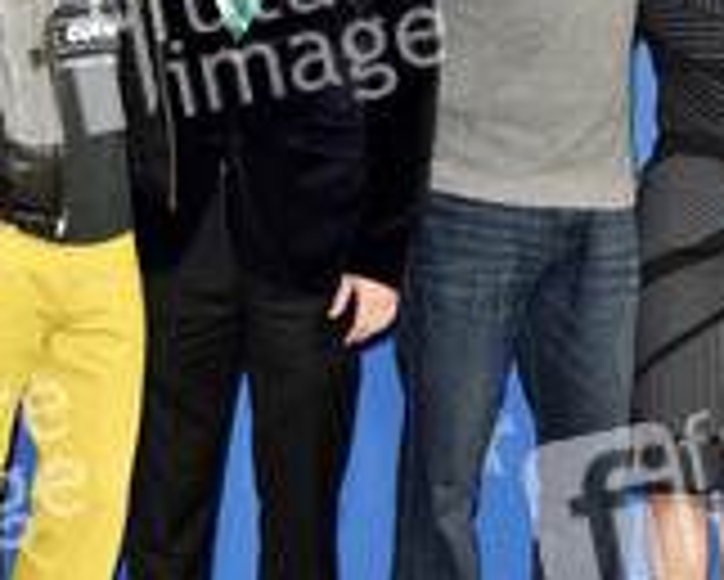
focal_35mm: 128
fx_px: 2744
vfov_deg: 12.1
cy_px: 265
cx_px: 346
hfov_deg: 15.0
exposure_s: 1/125
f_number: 5.6
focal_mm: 55
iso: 640
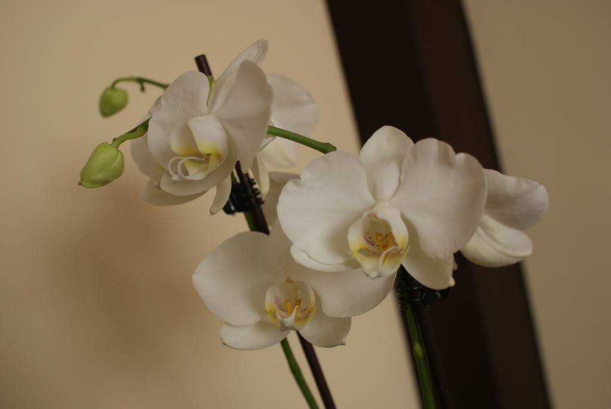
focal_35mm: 39
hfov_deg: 49.5
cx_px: 306
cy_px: 204
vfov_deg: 34.3
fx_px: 663
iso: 100
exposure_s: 1/50
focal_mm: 26
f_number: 5
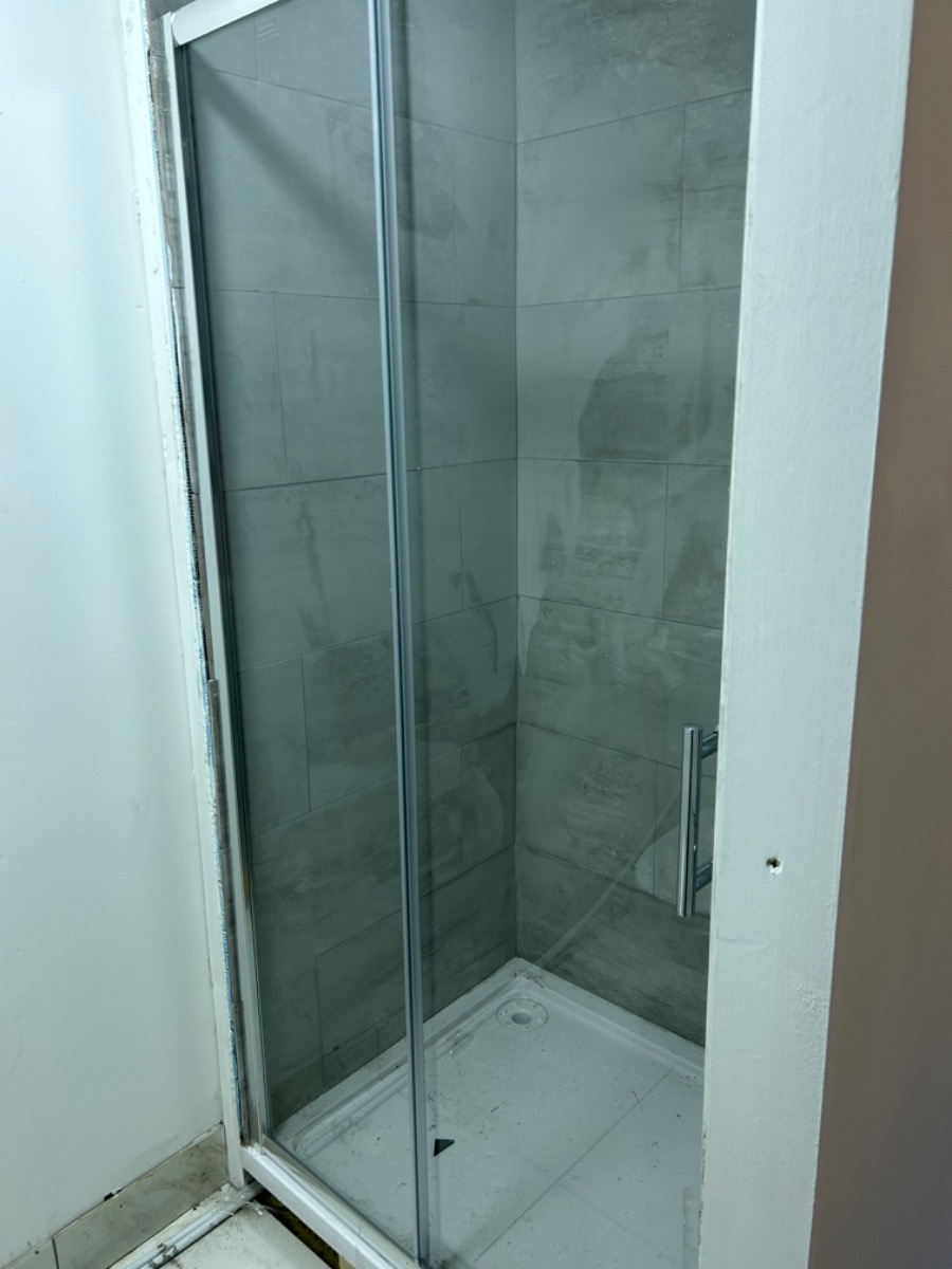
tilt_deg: -13.2
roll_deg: +0.4
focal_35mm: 26
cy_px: 634
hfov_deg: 53.1
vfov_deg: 67.3
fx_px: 953
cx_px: 476
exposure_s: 1/100
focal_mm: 5.7
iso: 80
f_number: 1.5
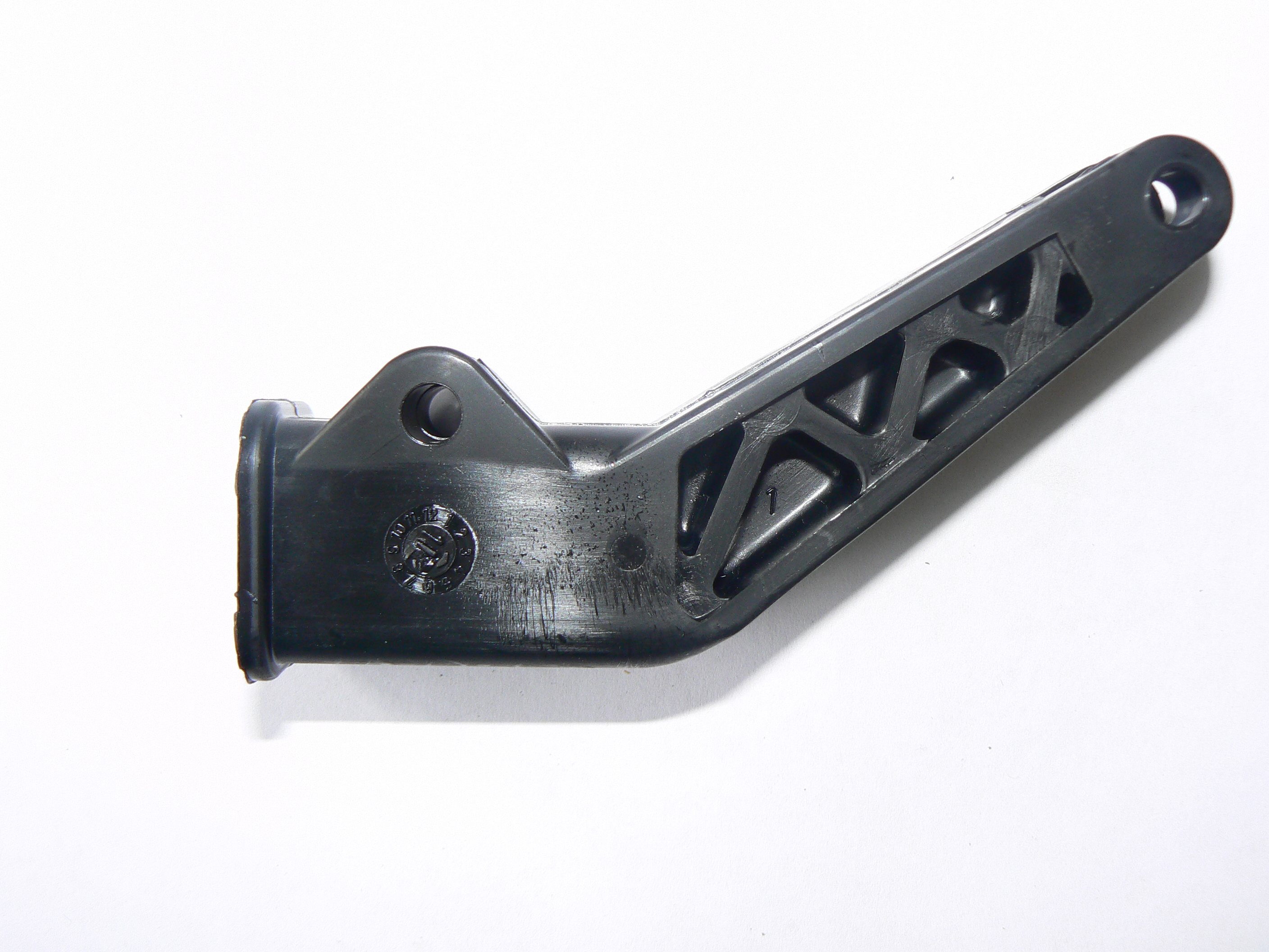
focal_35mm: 36
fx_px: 1320
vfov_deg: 39.7
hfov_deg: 51.4
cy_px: 476
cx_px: 634
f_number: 3.6
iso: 80
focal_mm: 6
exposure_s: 1/50
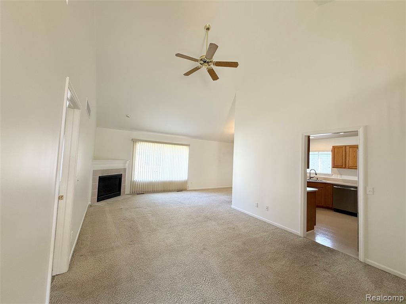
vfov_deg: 85.7
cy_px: 152
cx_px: 203
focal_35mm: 14
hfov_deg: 102.1
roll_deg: -2.2
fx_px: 164
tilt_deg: +3.4
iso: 125
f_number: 2.2
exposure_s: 1/120
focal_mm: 2.22
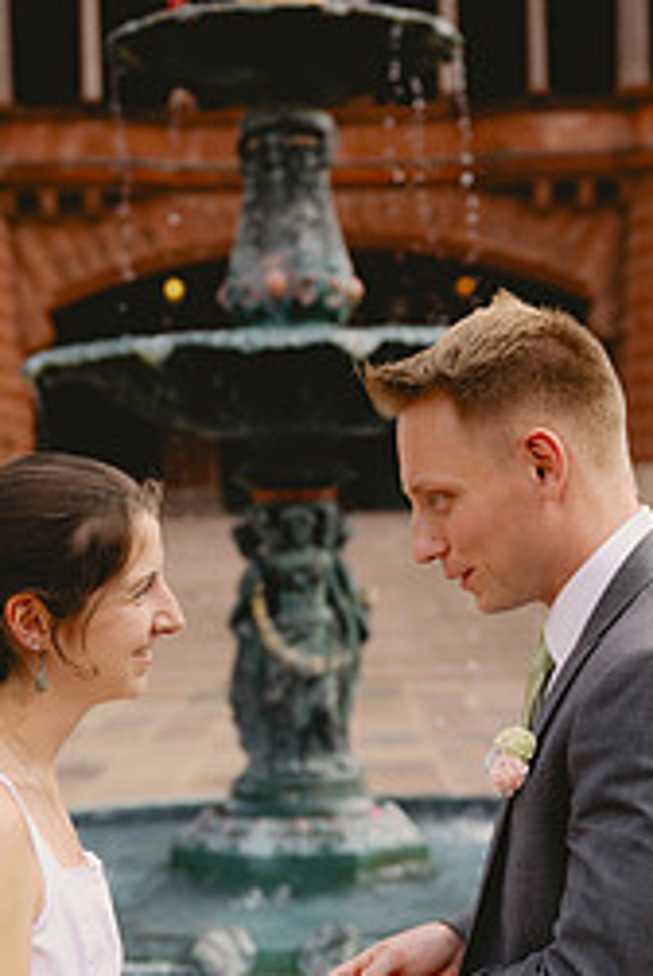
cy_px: 653
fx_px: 2089
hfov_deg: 17.8
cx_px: 330
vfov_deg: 26.1
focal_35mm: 77
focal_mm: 43
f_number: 3.2
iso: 500
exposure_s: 1/4000
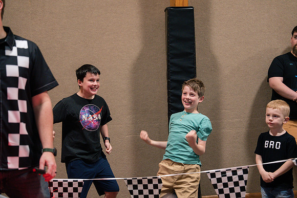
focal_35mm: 70
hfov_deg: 28.8
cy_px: 99
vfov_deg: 19.5
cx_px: 148
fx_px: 578
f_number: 2.8
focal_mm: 70
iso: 2500
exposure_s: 1/320
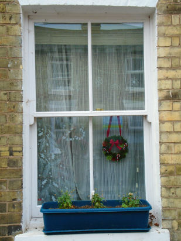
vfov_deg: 44.8
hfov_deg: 34.3
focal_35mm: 42
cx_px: 90
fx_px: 293
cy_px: 120
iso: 100
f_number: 4.1
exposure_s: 1/60
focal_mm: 7.4
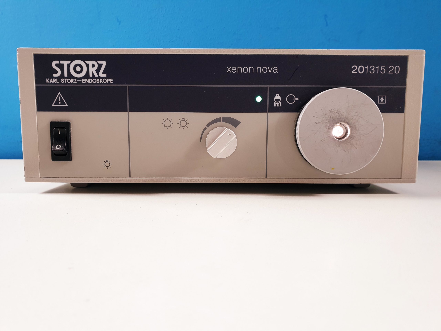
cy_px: 166
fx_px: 331
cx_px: 220
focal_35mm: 26
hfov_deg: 67.3
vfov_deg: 53.1
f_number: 2.4
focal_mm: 4.3
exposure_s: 1/50
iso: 100
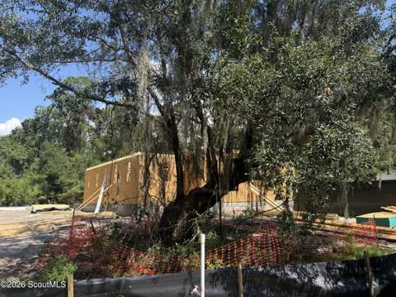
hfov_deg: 71.7
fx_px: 274
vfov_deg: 56.7
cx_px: 198
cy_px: 148
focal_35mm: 24
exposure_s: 1/1901
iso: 100
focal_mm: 6.76
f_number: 1.78
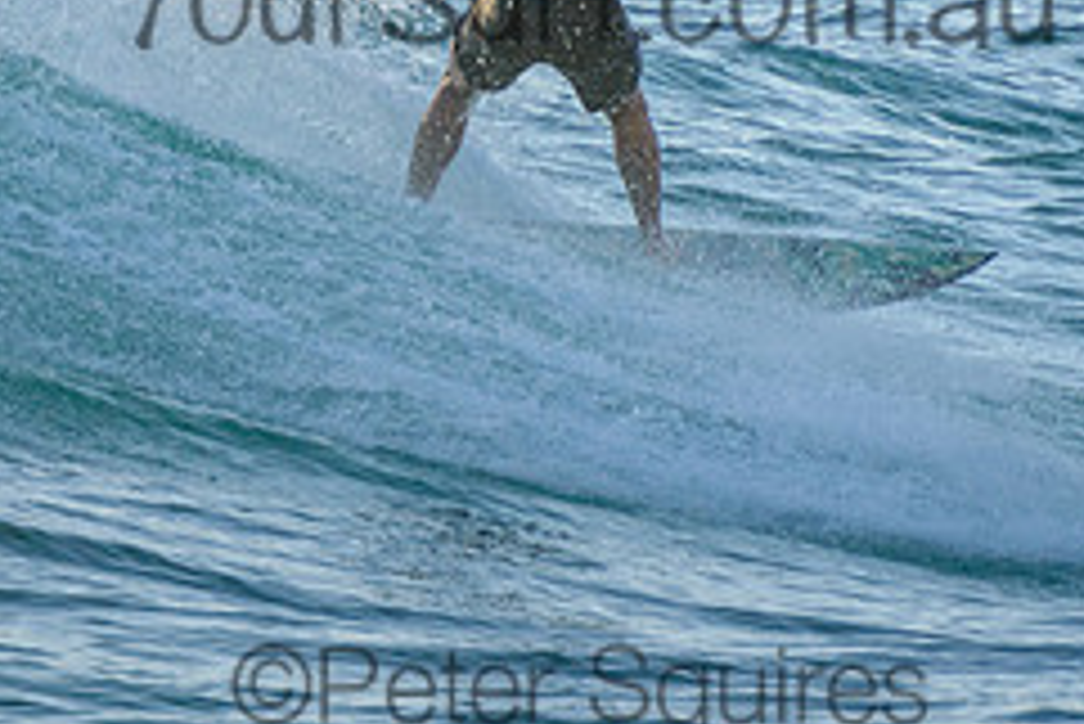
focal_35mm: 1468
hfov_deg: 1.4
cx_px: 580
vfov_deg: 0.9
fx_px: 44228
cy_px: -61
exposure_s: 1/2000
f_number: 5.6
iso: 560
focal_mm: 400
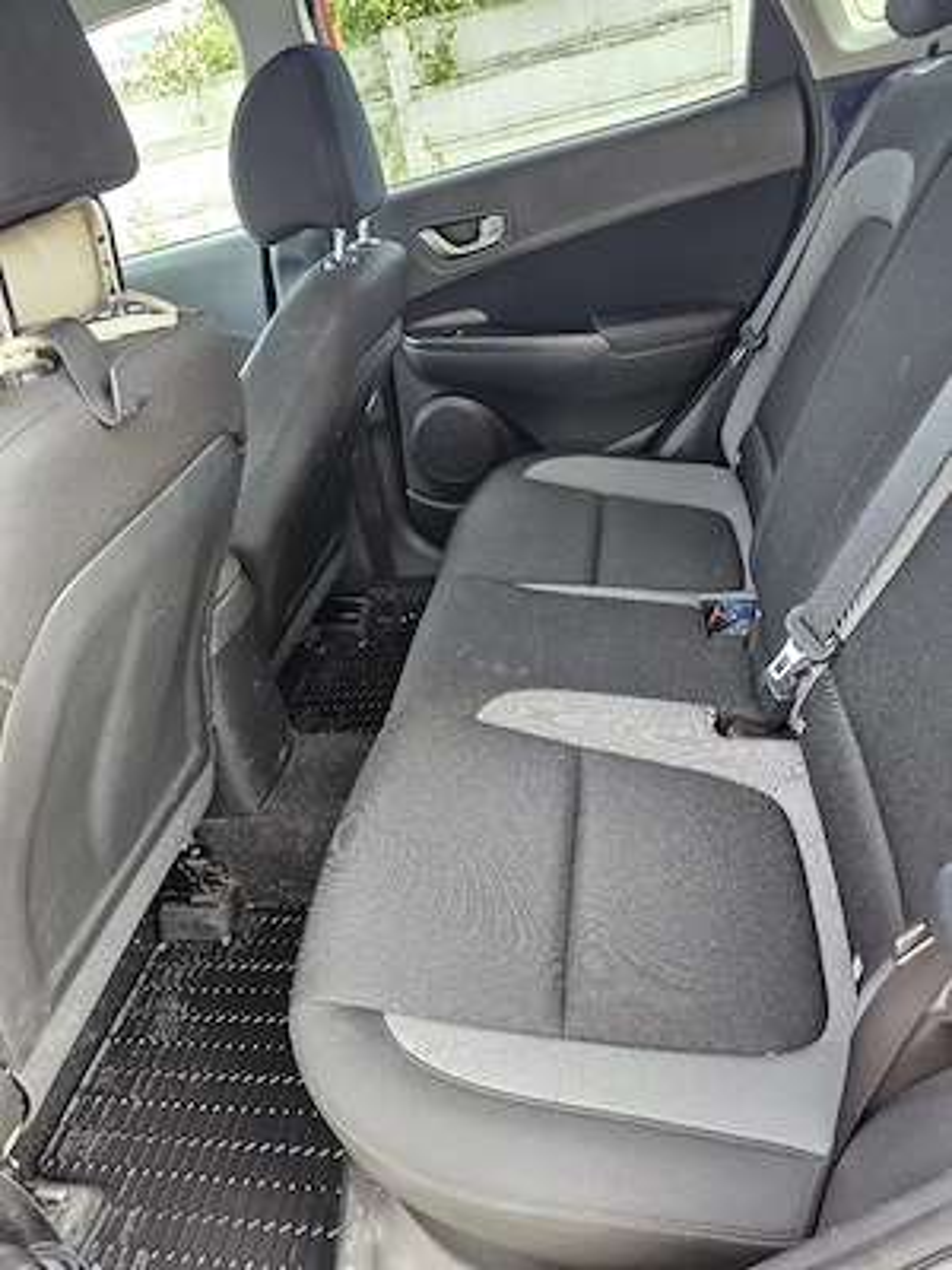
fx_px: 843
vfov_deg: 73.9
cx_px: 476
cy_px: 635
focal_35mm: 23
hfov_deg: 58.9
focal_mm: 6.3
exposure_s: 1/101
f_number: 1.7
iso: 250
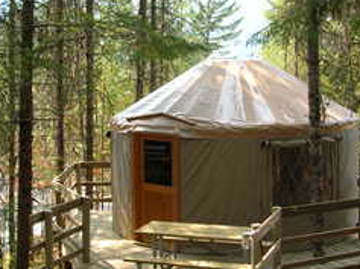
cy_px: 109
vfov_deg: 23.6
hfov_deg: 31.1
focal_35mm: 62
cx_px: 220
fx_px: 644
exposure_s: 1/81.5
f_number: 3
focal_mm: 7.1
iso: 50
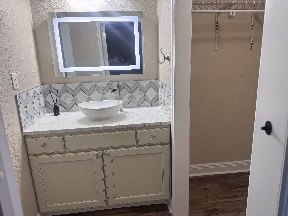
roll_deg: +2.0
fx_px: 200
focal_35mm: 24
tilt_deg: -13.9
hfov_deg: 71.6
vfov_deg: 56.8
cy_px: 108
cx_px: 144
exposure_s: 1/129
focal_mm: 6.76
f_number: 1.78
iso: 80
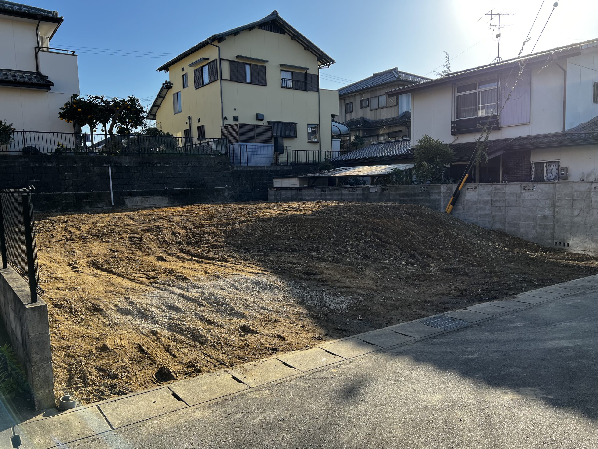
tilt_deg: -6.0
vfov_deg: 53.1
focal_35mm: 26
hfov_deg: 67.3
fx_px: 449
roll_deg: +2.1
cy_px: 224
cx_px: 299
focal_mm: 5.7
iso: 50
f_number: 1.5
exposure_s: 1/1488
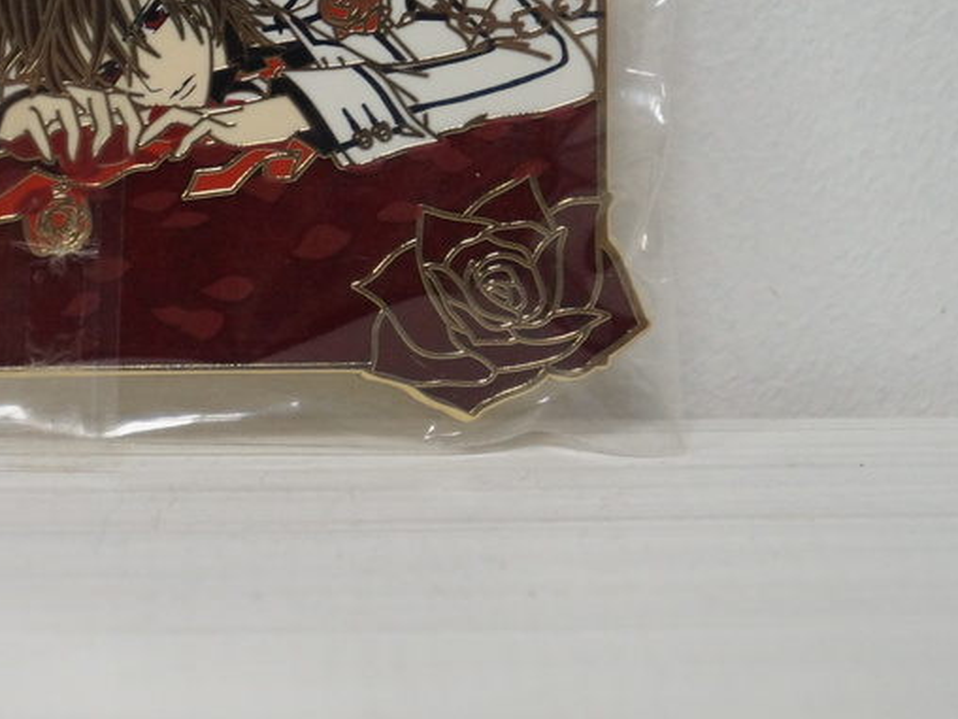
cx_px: 219
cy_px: 140
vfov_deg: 9.5
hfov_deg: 12.6
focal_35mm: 156
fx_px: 4316
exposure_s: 1/100
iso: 2000
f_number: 5.6
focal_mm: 55
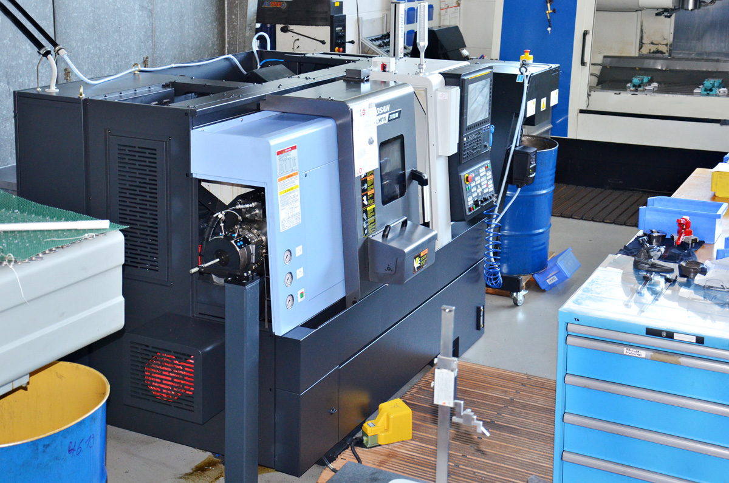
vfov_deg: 26.4
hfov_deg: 39.0
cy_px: 242
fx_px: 1031
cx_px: 364
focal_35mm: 51
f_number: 4.2
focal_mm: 34
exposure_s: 1/60
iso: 1100
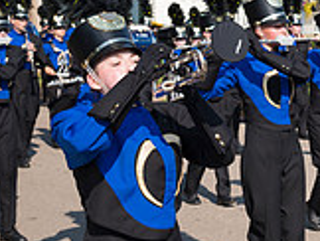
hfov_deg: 16.8
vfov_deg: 13.5
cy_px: 96
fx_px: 1018
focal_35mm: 110
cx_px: 423
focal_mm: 32
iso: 320
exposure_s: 1/800
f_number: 6.3
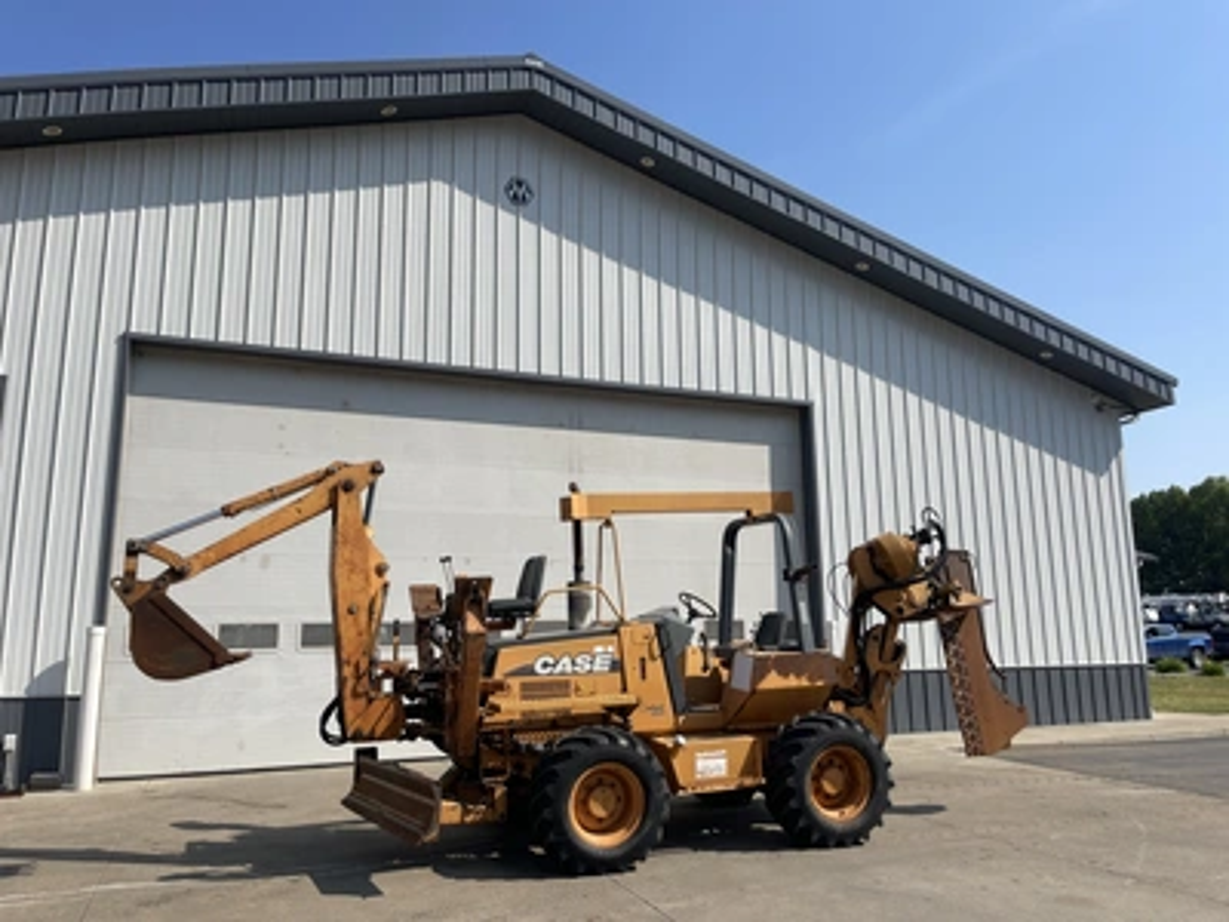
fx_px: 888
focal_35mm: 25
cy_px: 461
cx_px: 614
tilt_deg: +10.4
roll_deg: +0.6
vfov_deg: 54.9
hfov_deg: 69.4
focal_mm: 5.1
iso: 32
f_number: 1.6
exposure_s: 1/4717
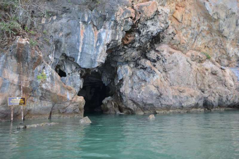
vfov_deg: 46.4
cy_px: 80
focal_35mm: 28
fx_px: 186
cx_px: 120
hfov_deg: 65.5
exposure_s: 1/40
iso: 100
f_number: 3.2
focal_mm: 28
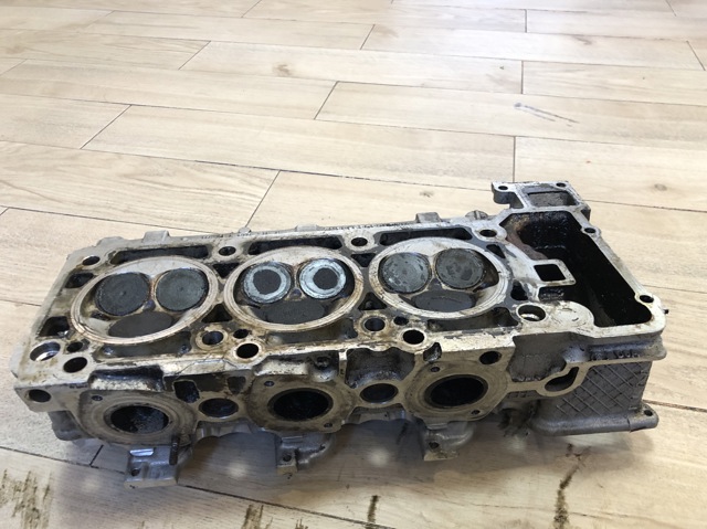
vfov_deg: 49.7
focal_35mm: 28
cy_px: 264
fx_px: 571
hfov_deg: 63.5
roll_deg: +1.8
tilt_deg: -40.7
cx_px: 354
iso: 50
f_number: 1.8
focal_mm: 4
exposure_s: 1/15
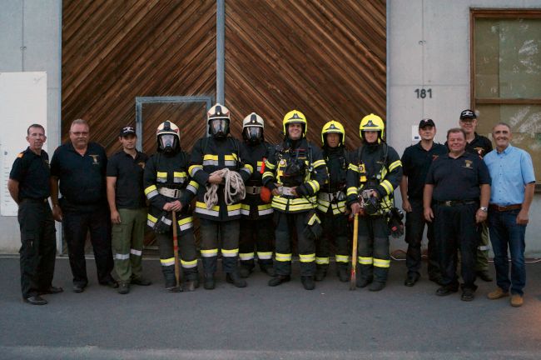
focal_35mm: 30
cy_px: 180
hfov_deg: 62.0
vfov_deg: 43.5
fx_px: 450
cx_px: 270
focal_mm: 20
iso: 3200
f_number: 4
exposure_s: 1/80
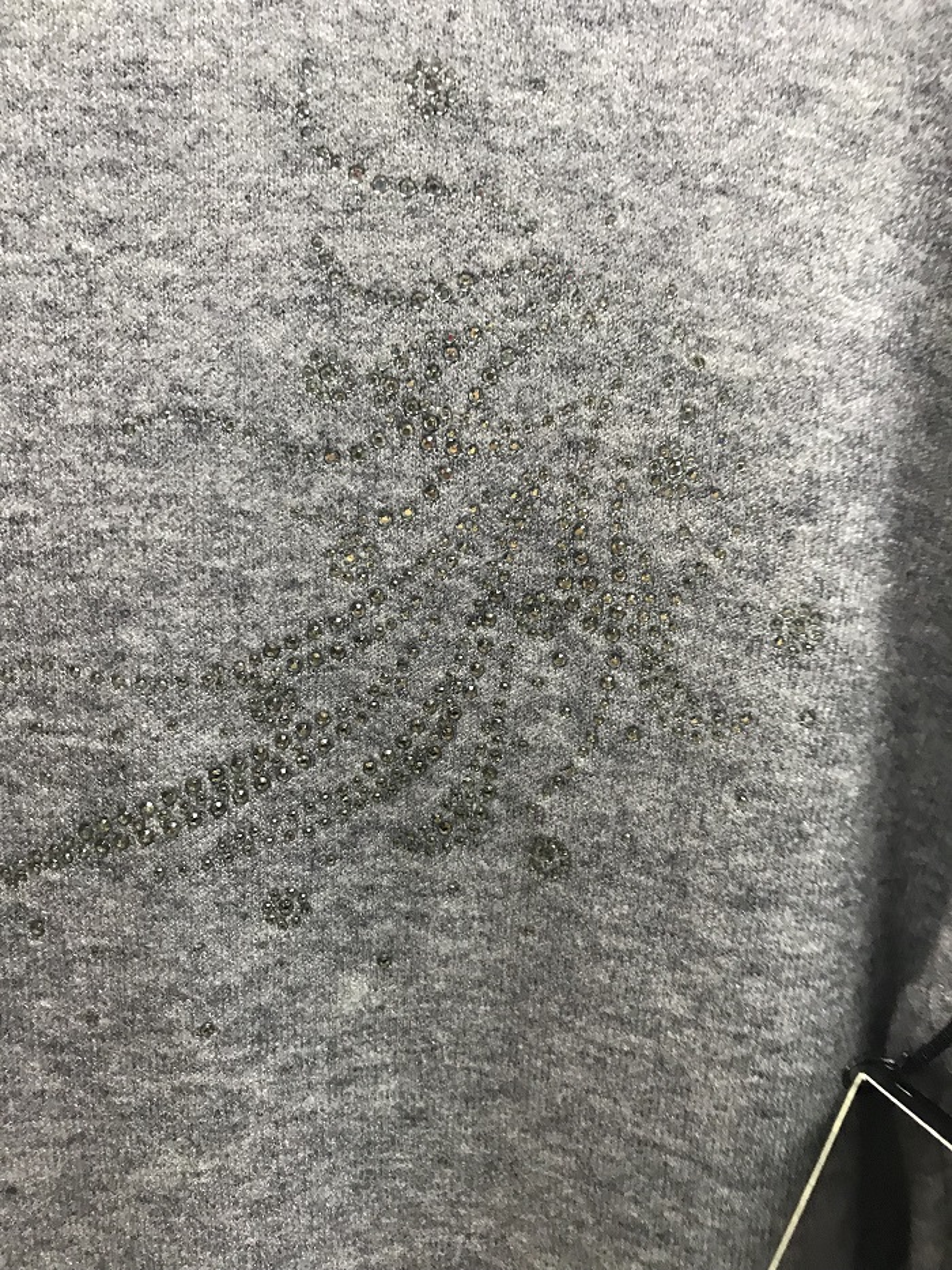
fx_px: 1026
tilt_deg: -8.9
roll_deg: +2.8
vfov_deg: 63.4
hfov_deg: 49.8
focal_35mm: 28
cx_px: 476
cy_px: 635
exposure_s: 1/17
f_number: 1.8
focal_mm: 3.99
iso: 80
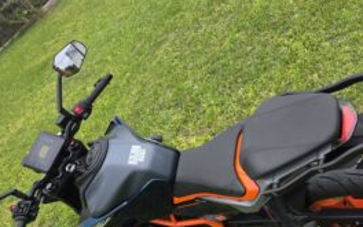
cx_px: 217
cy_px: 138
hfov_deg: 52.4
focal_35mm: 37
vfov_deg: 34.3
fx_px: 366
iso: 80
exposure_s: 1/2500
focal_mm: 6.3
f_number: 1.7
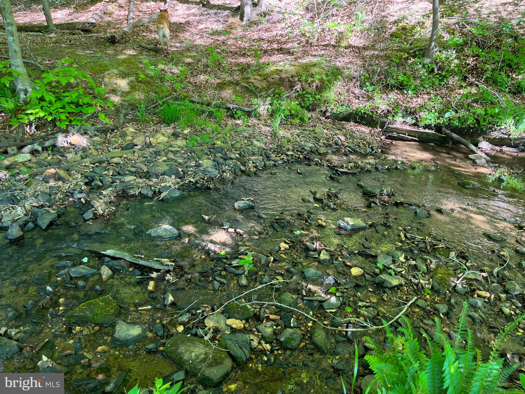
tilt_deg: -23.7
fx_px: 394
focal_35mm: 26
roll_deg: -4.4
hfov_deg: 67.3
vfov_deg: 53.1
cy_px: 197
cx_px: 262
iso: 40
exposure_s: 1/122
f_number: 1.6
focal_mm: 5.1
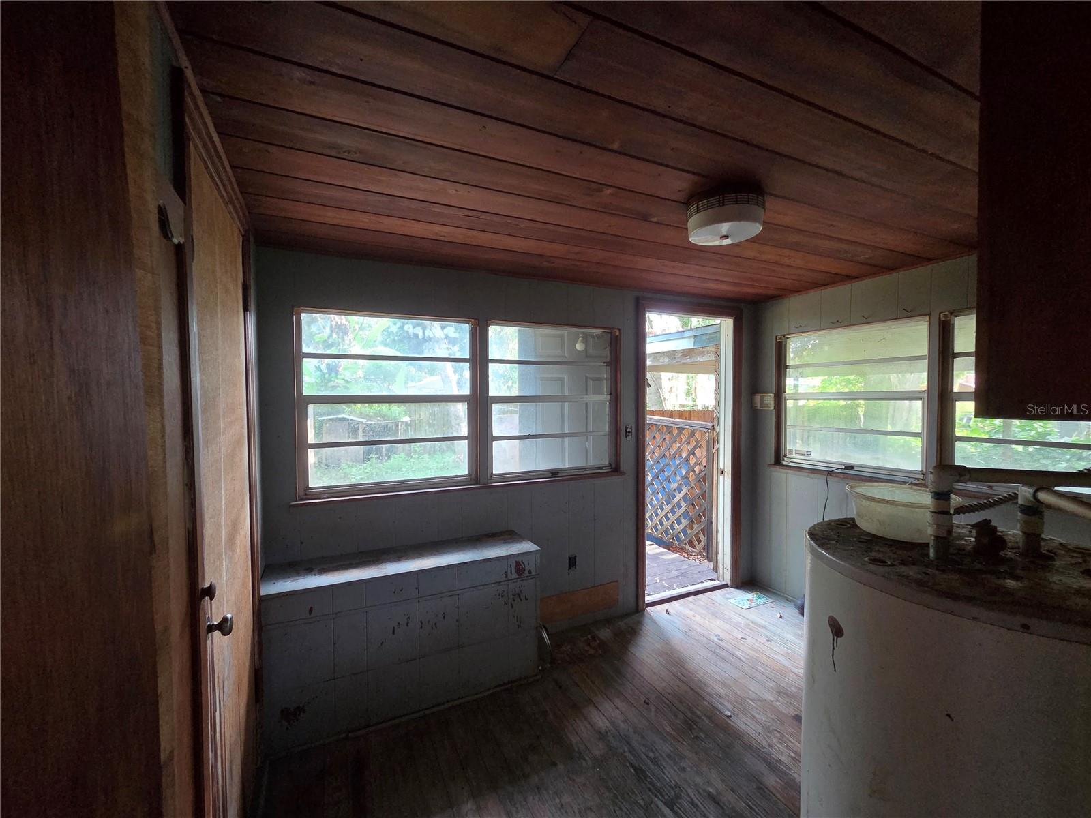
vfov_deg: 89.9
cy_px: 409
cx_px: 546
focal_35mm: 13
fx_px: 410
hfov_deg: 106.2
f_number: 2.2
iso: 800
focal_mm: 2.2
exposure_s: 1/60
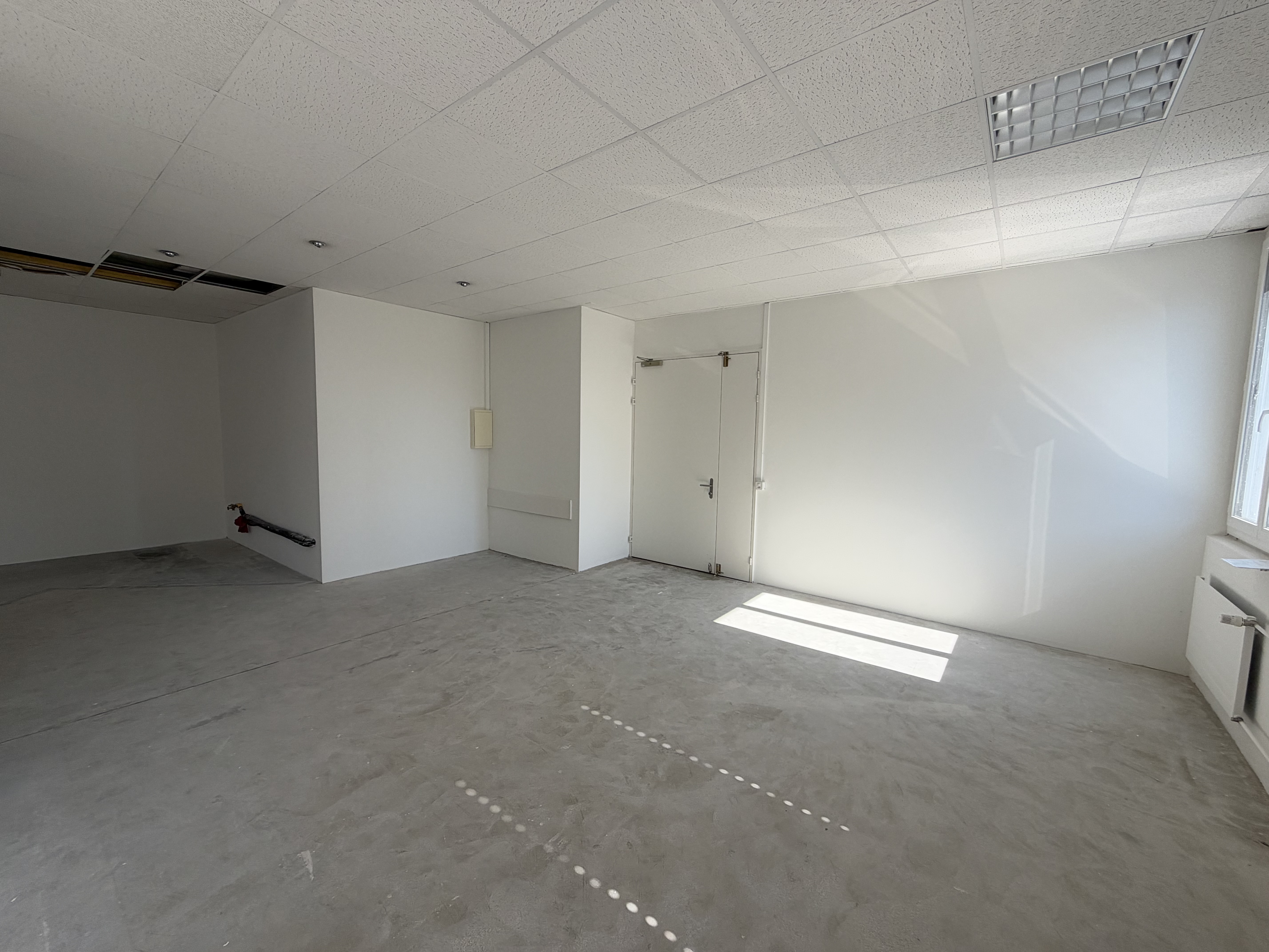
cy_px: 476
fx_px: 513
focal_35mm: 14
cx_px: 634
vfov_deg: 85.7
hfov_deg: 102.1
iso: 40
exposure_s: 1/224
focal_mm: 2.22
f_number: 2.2
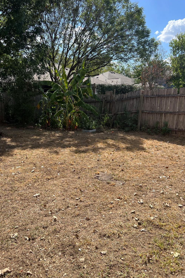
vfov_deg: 65.5
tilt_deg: -13.1
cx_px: 82
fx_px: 216
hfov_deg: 46.3
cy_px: 143
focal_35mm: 28
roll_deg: -1.2
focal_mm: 5.7
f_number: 1.5
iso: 50
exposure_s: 1/2083
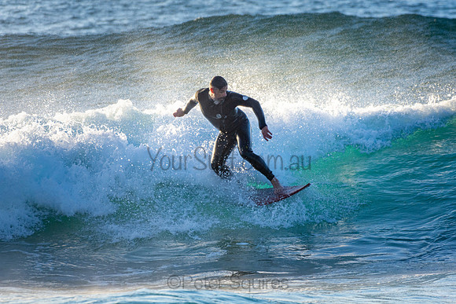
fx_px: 9502
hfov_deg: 2.7
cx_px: 228
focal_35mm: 750
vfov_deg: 1.8
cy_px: 152
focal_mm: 500
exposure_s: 1/1250
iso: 400
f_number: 5.6
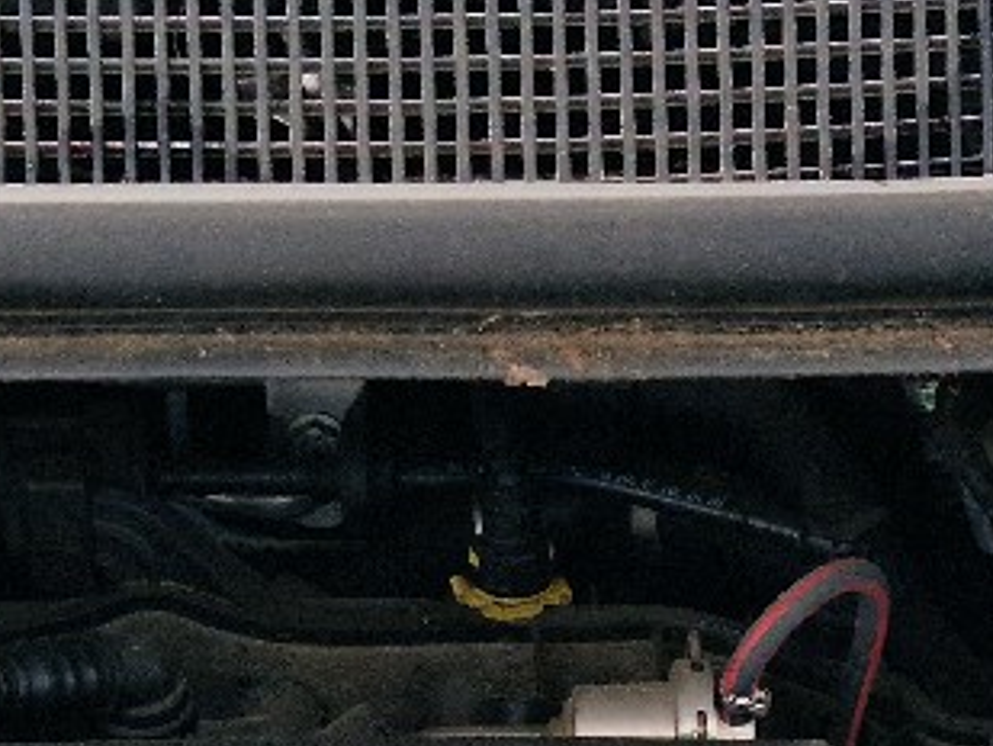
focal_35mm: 143
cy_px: 1119
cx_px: 726
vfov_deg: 10.1
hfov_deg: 13.8
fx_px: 4104
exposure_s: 1/323
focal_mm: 5.4
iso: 50
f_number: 1.8
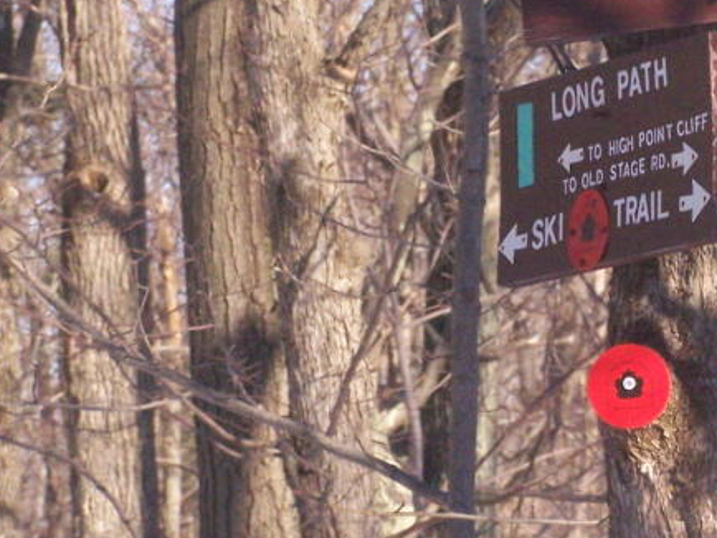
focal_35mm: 302
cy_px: -25
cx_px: 743
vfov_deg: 4.9
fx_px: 6259
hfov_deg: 6.5
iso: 400
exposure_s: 1/800
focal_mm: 21.2
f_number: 4.5
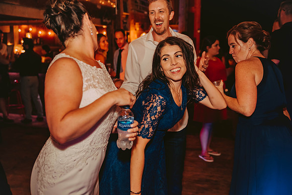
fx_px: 373
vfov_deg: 29.3
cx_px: 146
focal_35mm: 46
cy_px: 98
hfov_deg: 42.7
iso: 1250
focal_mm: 46
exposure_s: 1/125
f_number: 2.8
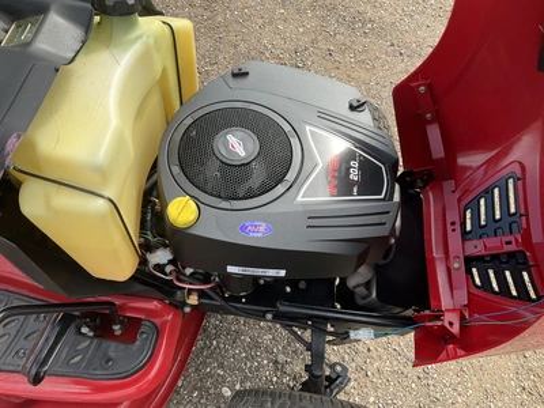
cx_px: 272
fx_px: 456
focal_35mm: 29
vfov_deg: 48.2
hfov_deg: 61.7
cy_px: 204
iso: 25
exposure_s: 1/442
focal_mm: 3
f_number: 1.8
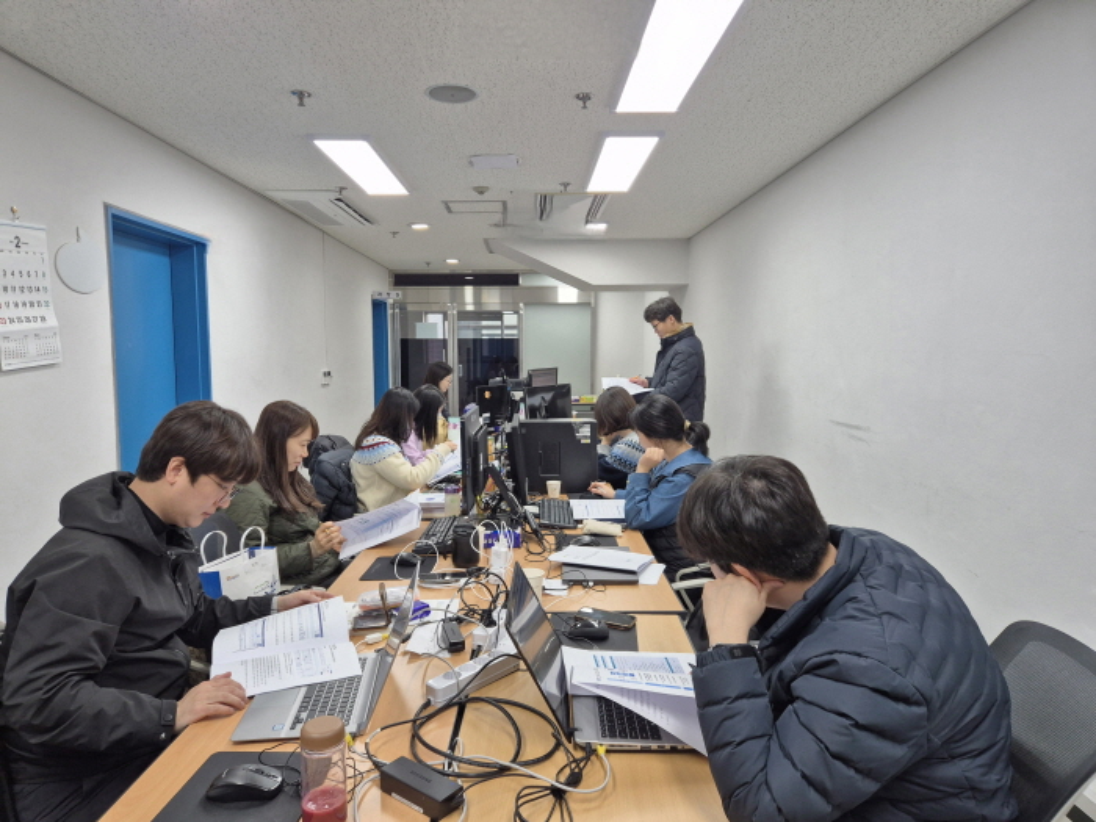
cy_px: 411
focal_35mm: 23
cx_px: 548
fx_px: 728
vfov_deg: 58.9
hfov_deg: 73.9
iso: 64
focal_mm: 5.4
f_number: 1.8
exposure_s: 1/120
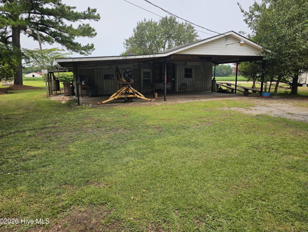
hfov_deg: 71.5
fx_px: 214
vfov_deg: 56.9
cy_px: 111
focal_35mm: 24
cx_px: 159
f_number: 1.7
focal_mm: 6.3
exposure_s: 1/541
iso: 10
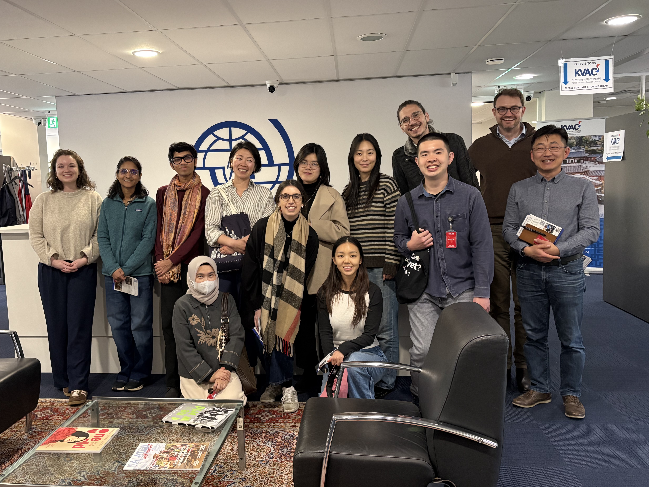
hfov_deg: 59.8
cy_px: 239
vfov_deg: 46.8
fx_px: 562
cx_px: 283
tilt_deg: -5.7
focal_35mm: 30
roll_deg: +2.3
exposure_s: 1/50
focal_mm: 5.96
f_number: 1.6
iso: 320
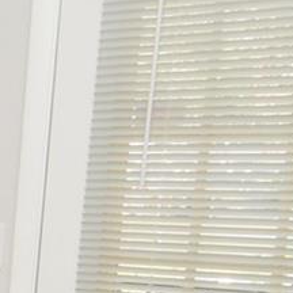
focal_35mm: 113
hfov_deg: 11.2
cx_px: -522
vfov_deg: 14.6
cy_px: 412
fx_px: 1082
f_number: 4.5
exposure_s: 1/80
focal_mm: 12
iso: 400
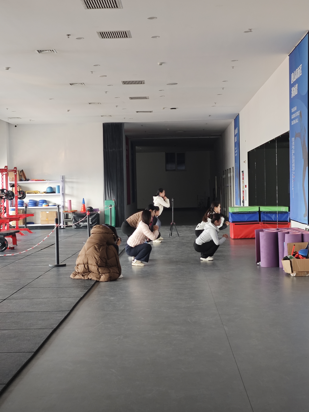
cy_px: 206
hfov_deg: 26.6
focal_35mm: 55
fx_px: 655
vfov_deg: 34.9
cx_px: 154
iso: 250
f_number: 1.42
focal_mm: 6.68
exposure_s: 1/100
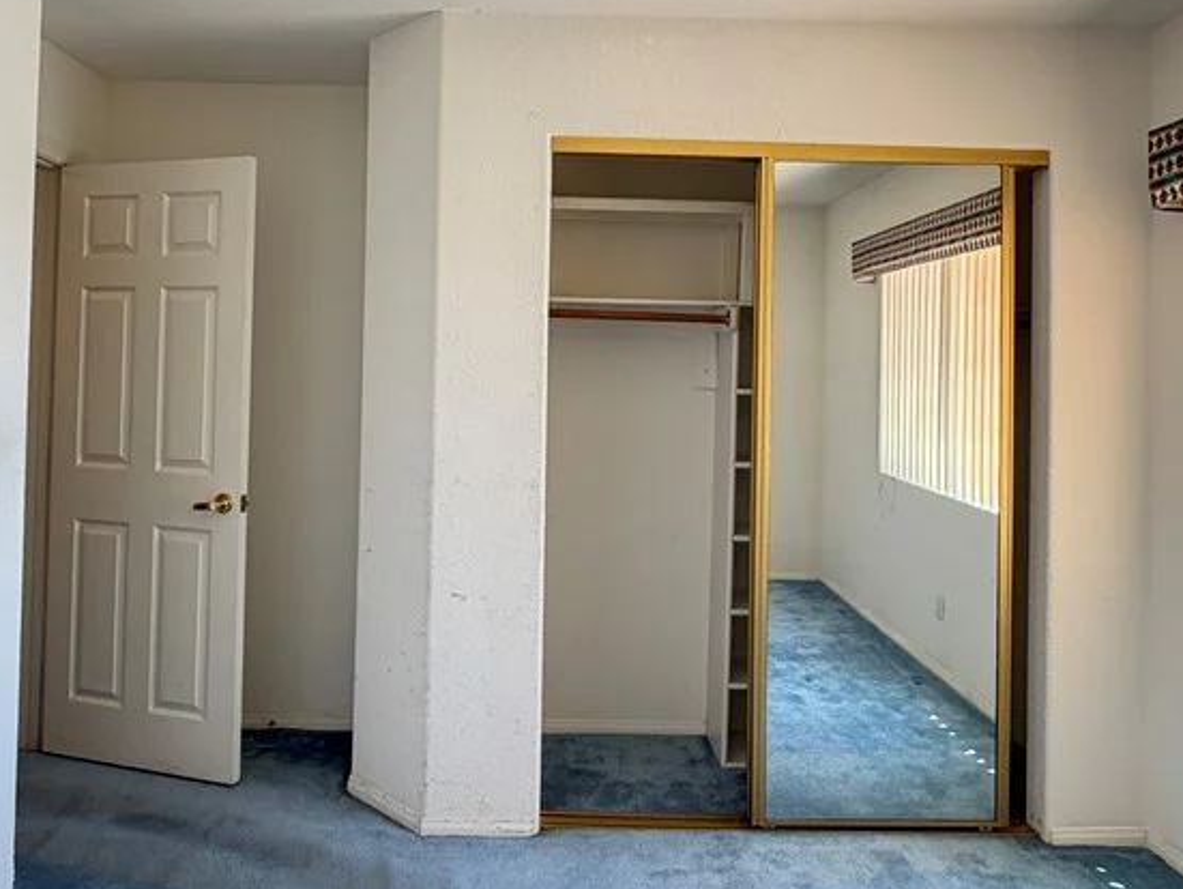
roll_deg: -0.7
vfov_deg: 52.7
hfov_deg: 67.2
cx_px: 565
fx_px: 889
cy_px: 346
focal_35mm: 26
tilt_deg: +0.9
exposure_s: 1/120
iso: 250
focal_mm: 2.22
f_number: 2.2
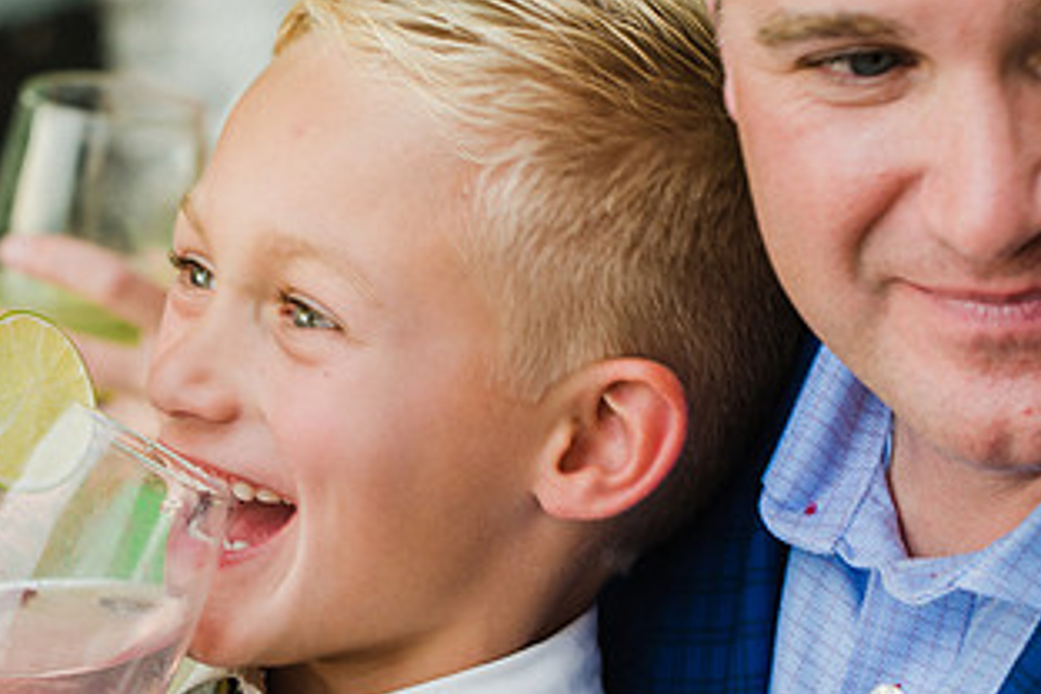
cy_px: 359
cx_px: 357
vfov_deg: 5.7
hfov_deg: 8.6
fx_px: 6939
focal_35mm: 240
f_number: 4.5
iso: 200
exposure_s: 1/60
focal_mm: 86
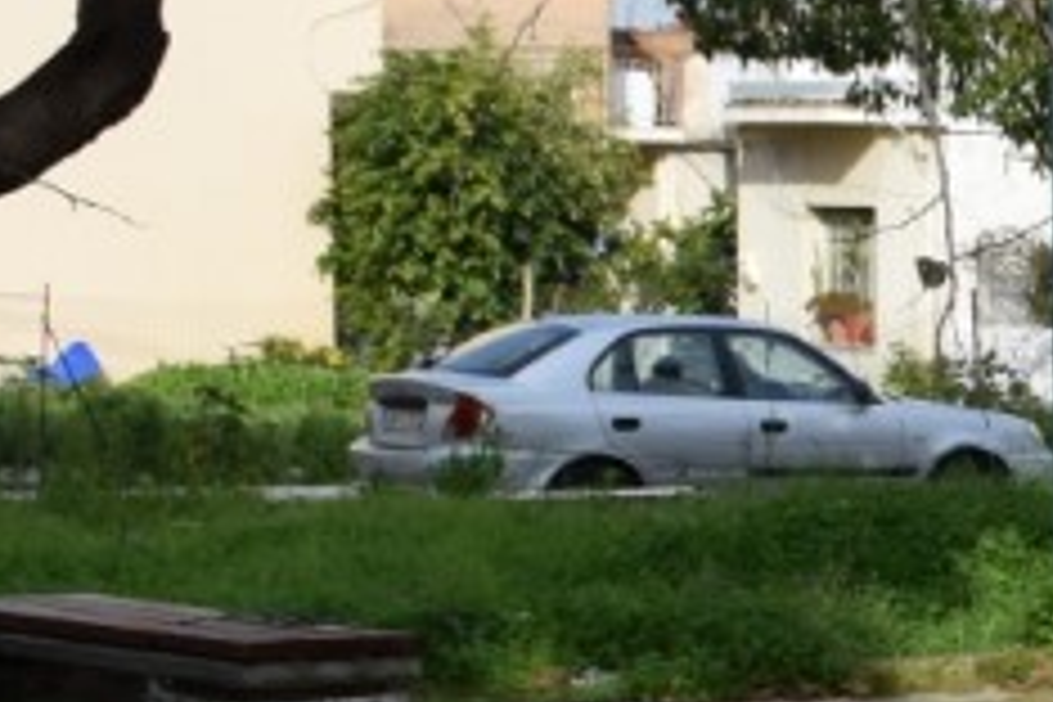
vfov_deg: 10.2
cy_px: 716
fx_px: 3890
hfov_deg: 13.8
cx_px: 1899
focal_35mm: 133
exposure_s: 1/320
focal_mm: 18
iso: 200
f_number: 9
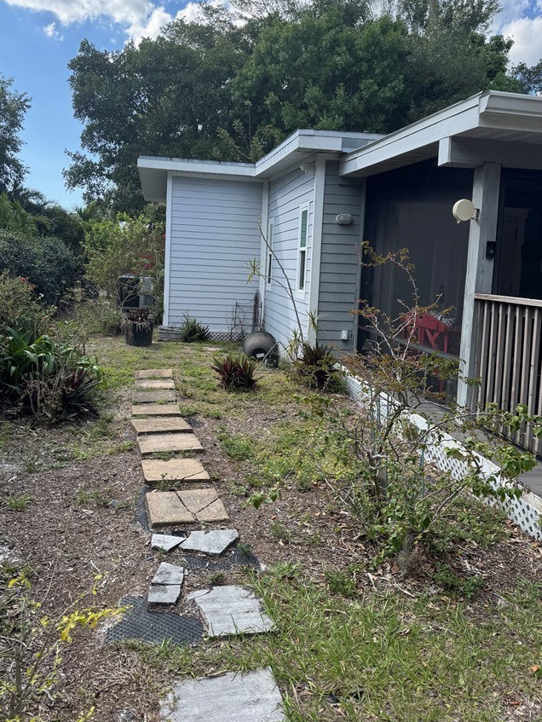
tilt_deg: -3.8
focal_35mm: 29
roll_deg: -3.1
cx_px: 264
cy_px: 319
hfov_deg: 48.3
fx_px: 605
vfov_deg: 61.5
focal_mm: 6.76
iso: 80
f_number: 1.78
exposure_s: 1/1456
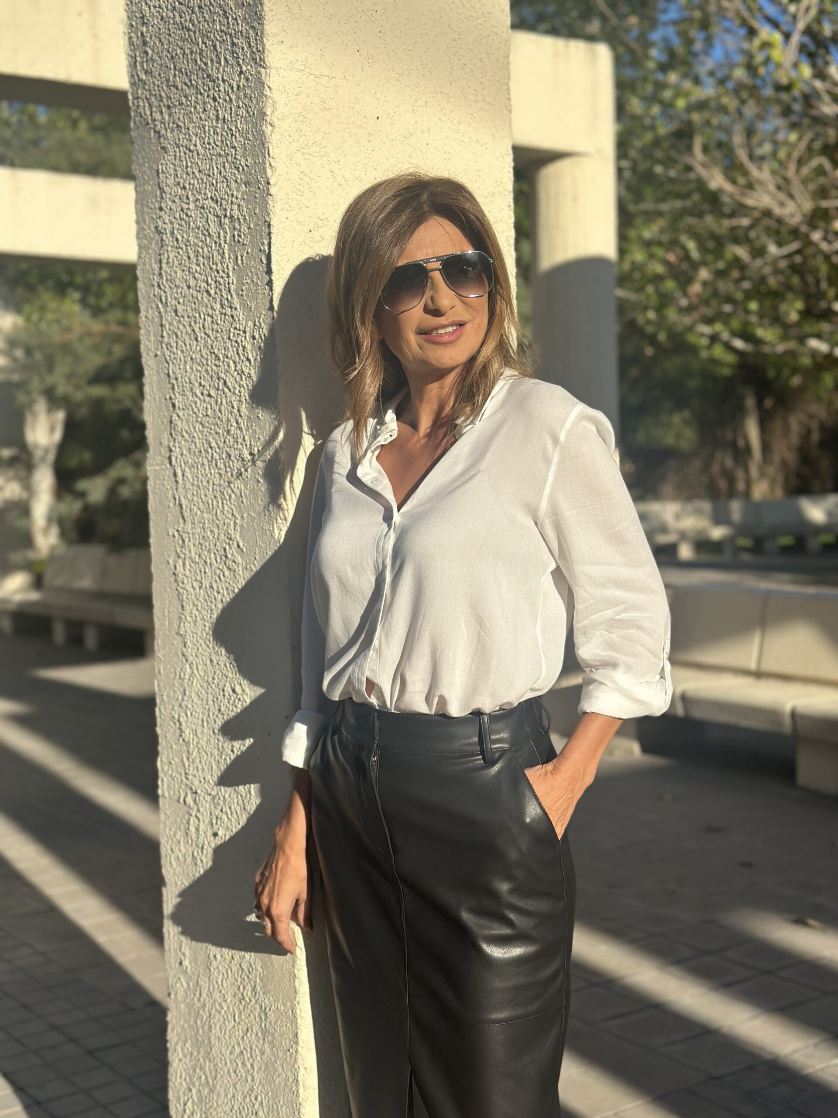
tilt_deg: -2.6
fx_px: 1549
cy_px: 559
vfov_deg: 39.7
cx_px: 419
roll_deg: +0.6
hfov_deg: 30.3
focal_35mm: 48
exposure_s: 1/8929
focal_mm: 6.86
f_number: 1.78
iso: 100
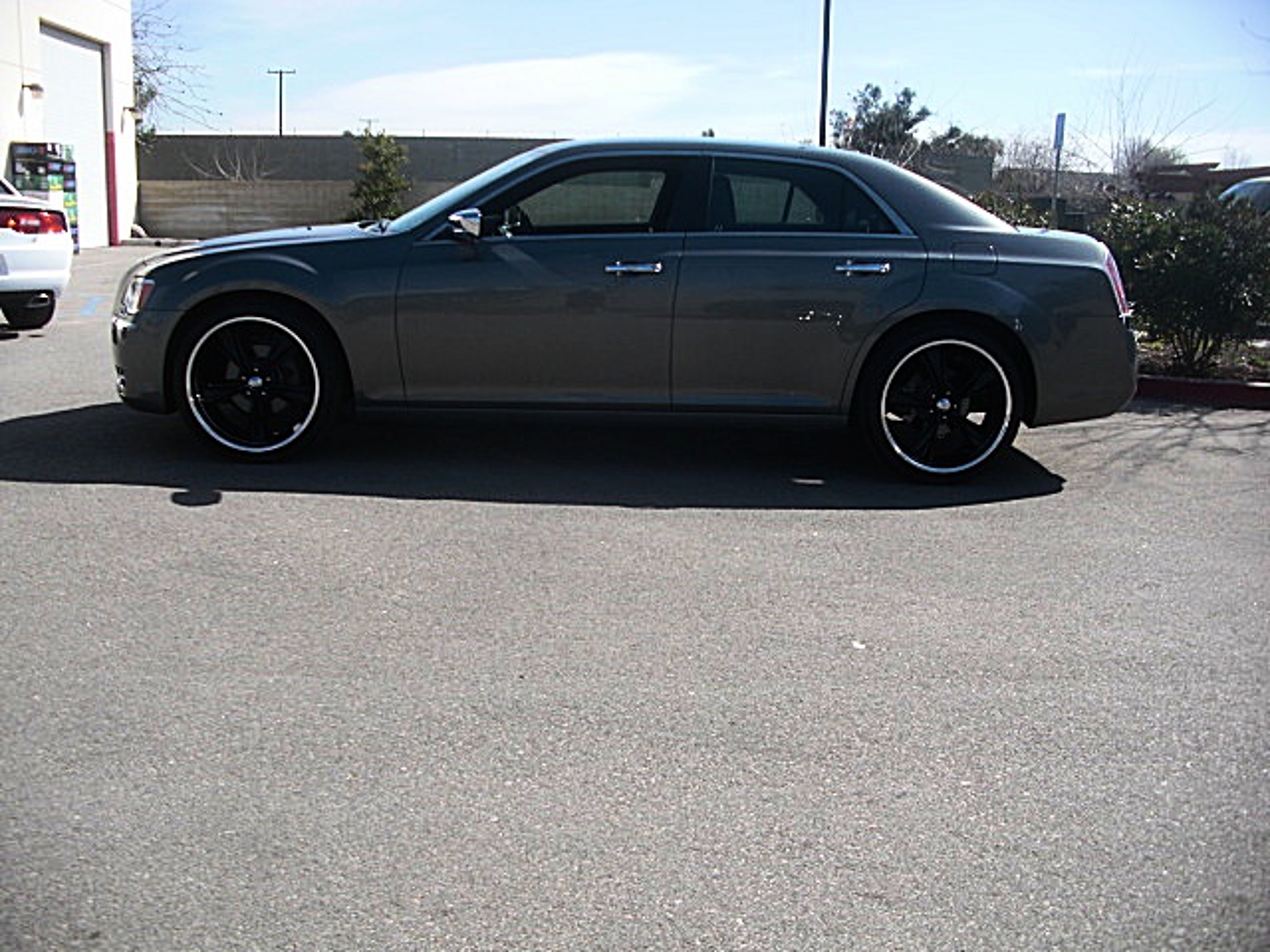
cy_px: 476
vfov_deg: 39.7
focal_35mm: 36
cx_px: 635
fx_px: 1321
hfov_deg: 51.4
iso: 50
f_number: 2.8
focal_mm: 6.3
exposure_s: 1/800
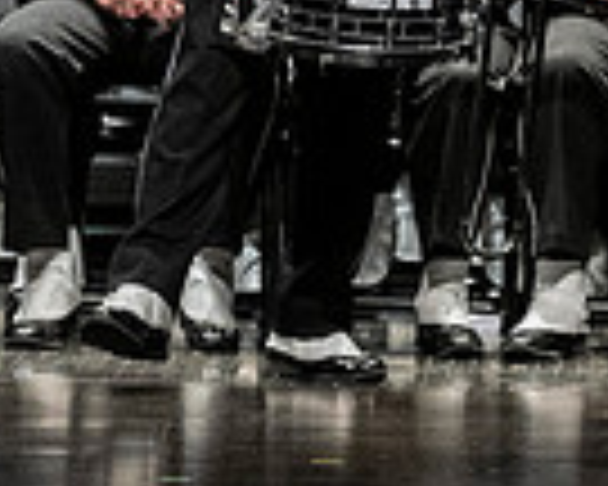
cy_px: -99
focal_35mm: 845
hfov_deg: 2.3
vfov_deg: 1.8
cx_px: 1202
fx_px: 15205
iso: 4000
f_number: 4
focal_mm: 140
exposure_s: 1/500
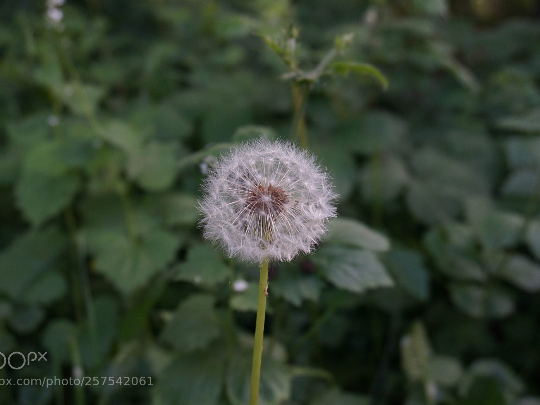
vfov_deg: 33.6
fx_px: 671
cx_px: 261
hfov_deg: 43.9
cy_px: 206
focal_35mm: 43
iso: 200
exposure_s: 1/60
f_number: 4.5
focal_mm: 26
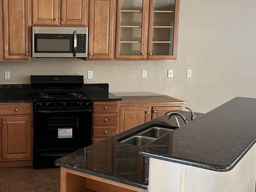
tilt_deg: -6.9
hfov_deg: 37.1
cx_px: 59
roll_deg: +1.0
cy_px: 88
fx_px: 370
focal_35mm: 50
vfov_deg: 29.1
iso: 320
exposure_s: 1/60
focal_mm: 5.7
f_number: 1.5
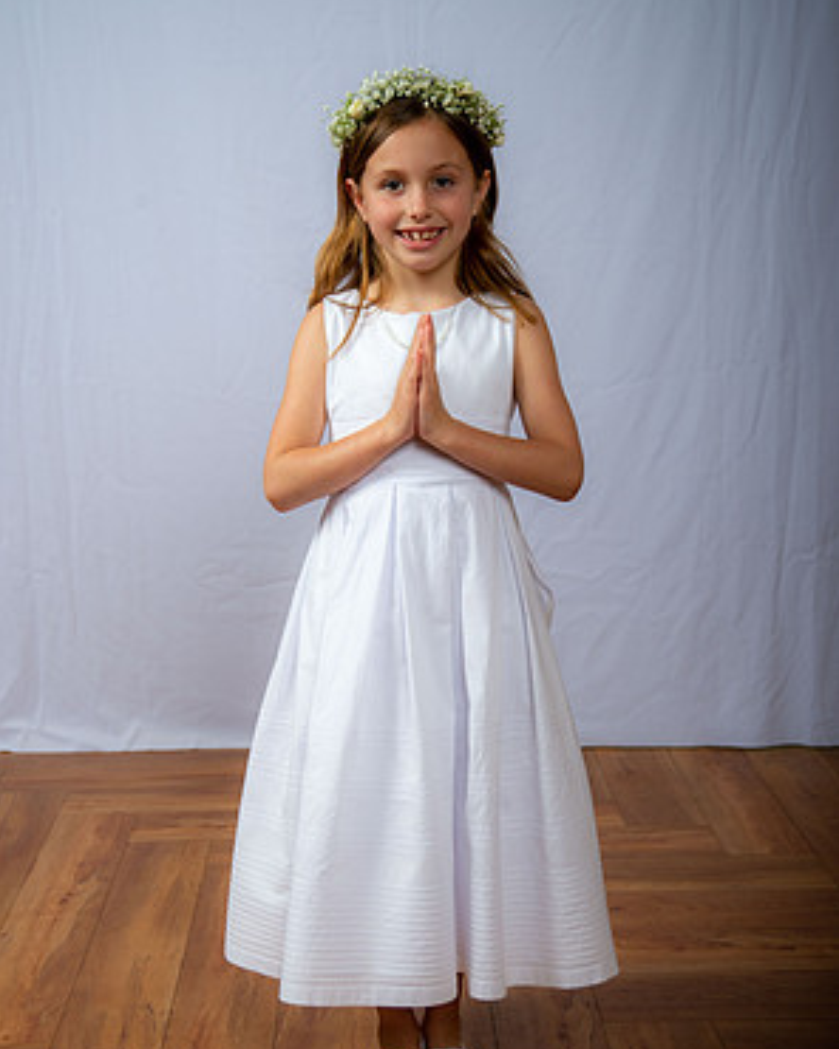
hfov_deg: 26.7
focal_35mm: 57
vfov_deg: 33.0
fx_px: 1769
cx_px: 418
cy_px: 593
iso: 250
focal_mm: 50
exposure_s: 1/200
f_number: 6.3
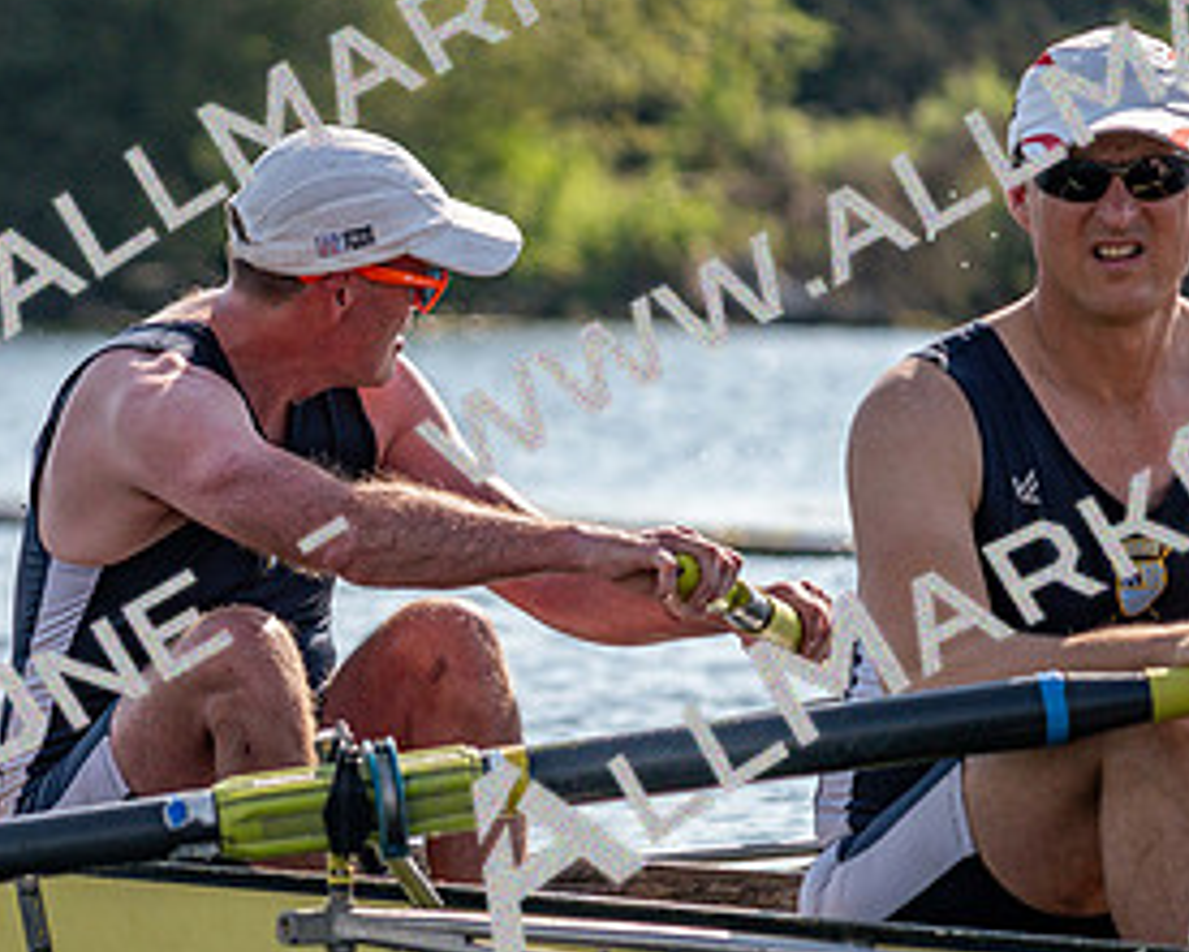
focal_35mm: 395
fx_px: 13905
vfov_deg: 3.9
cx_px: 103
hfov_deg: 4.9
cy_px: 558
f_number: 5.6
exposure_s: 1/1600
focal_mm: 200
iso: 200
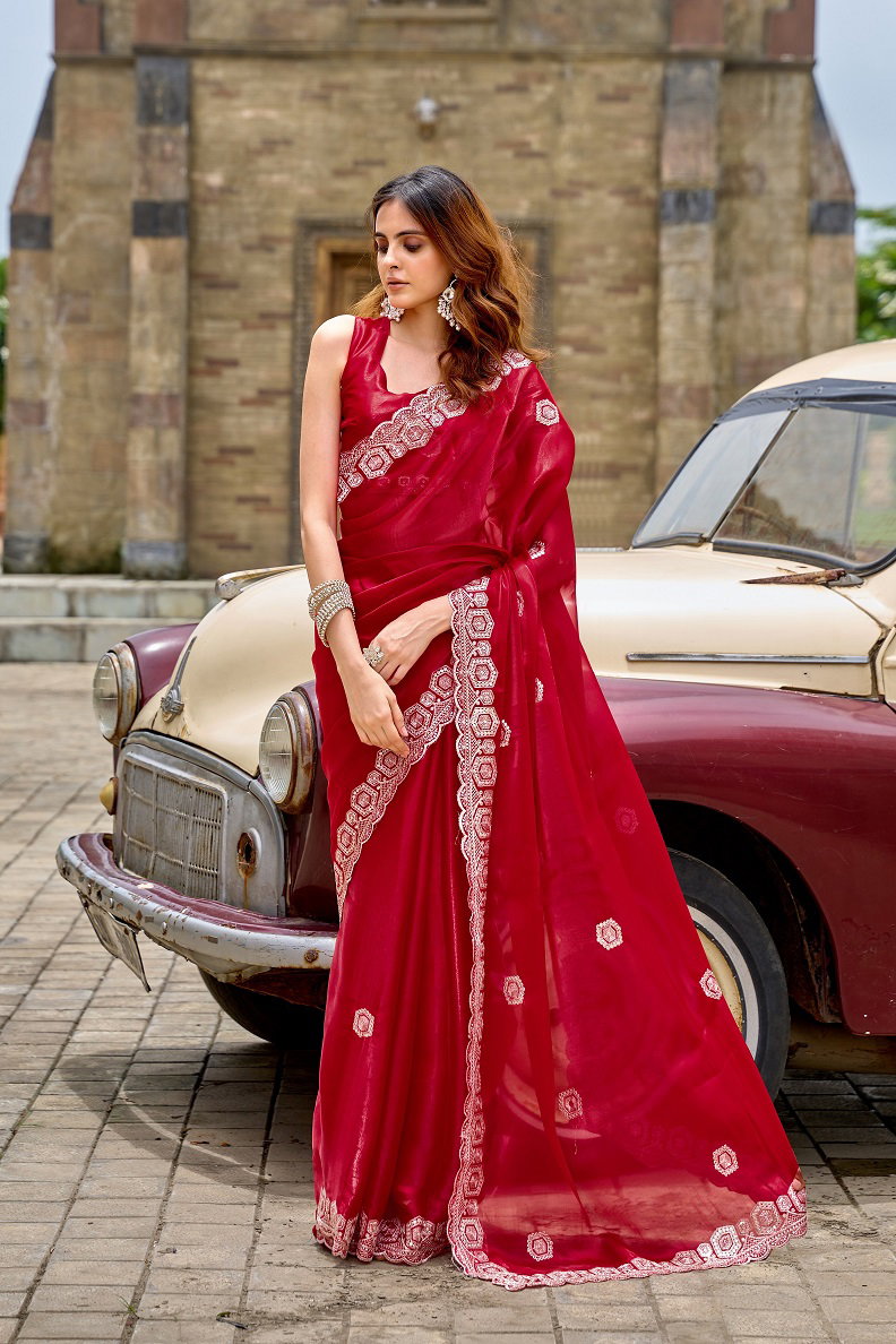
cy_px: 672
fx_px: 2613
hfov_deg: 19.5
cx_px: 448
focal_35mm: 70
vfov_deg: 28.8
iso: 100
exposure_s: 1/500
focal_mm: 70
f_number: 4
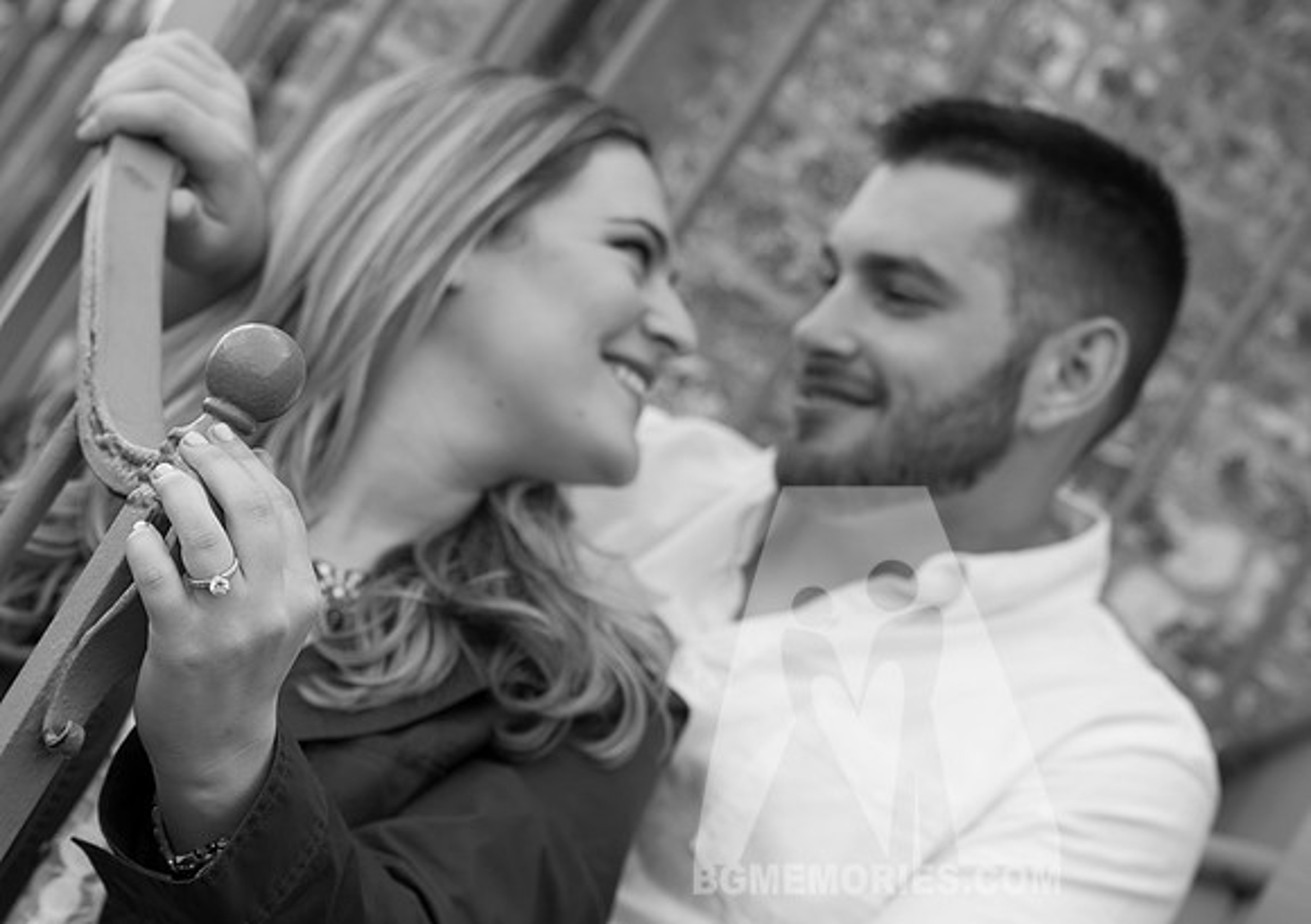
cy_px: 556
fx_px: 3410
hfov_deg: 21.7
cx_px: 532
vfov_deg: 15.4
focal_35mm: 92
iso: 160
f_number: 5
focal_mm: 70
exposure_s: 1/160
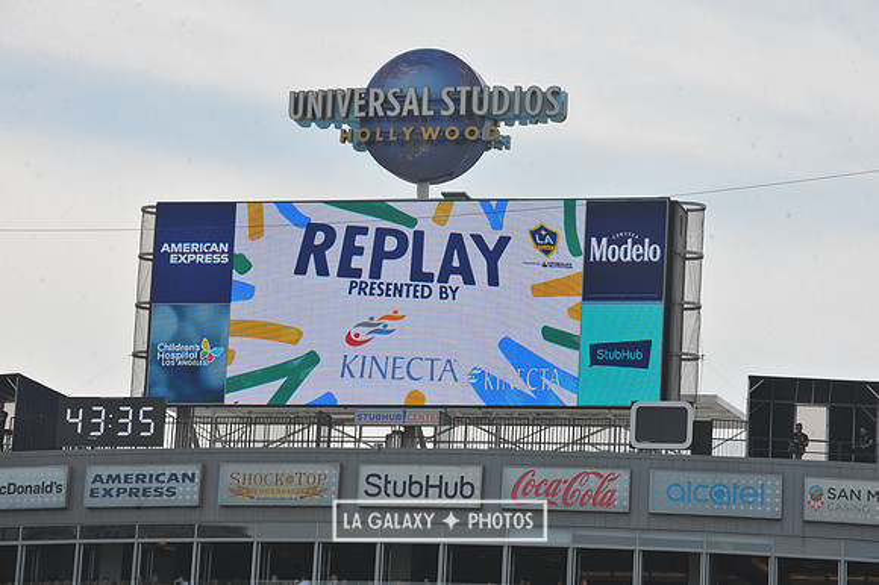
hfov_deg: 11.8
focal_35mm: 175
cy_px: 292
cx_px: 440
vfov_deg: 7.8
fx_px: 4270
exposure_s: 1/640
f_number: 13
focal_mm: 175
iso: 320
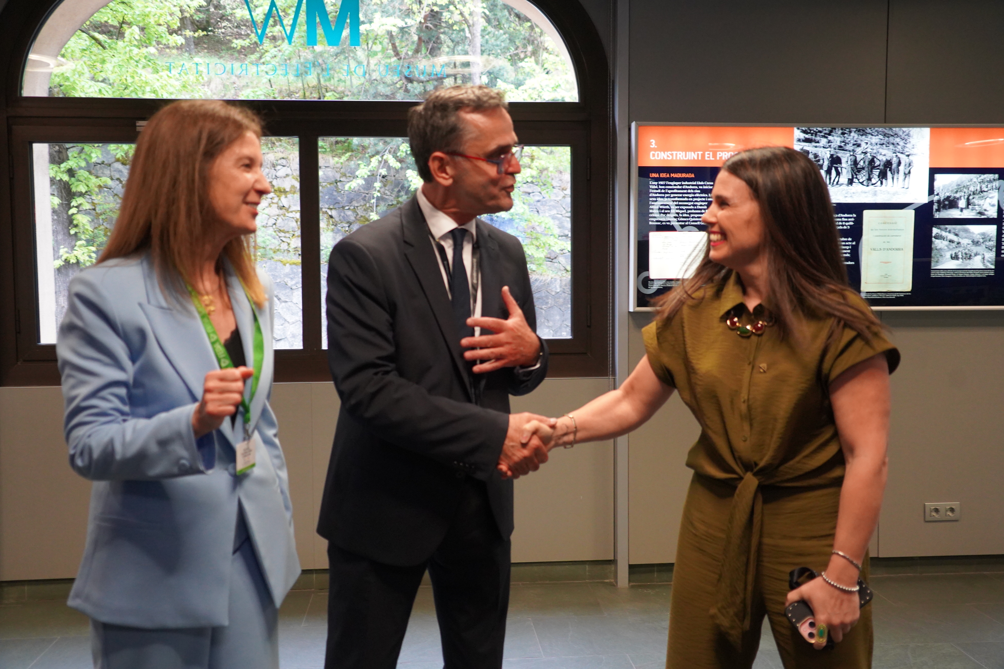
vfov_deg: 41.1
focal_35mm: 32
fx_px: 892
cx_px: 502
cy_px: 334
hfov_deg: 58.7
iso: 5000
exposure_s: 1/160
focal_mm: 32
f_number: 4
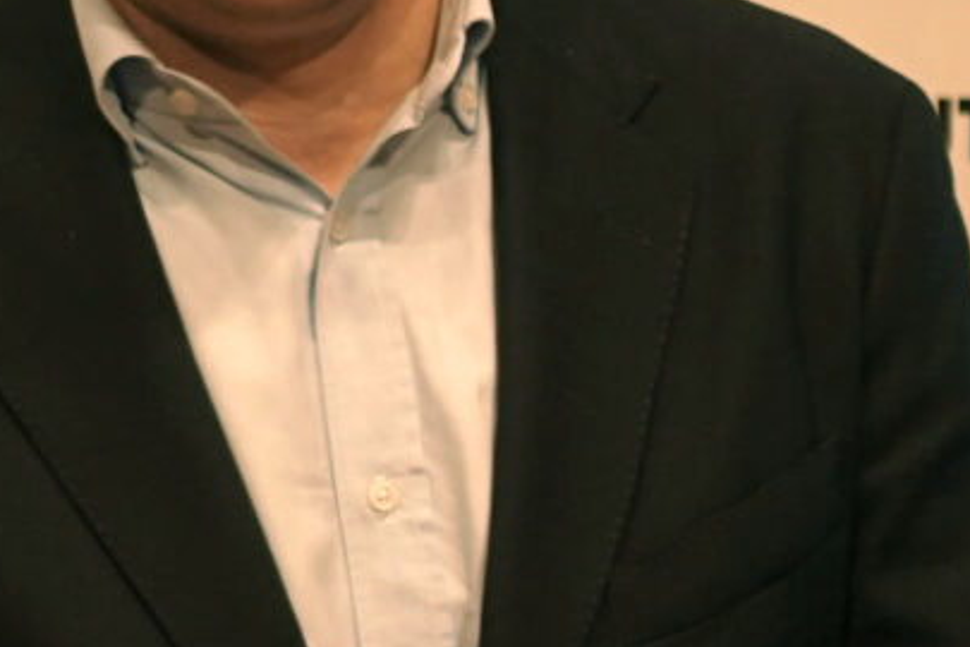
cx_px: 2091
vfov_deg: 4.3
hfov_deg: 6.3
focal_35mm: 316
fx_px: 8514
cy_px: 512
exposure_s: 1/200
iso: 800
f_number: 4
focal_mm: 50
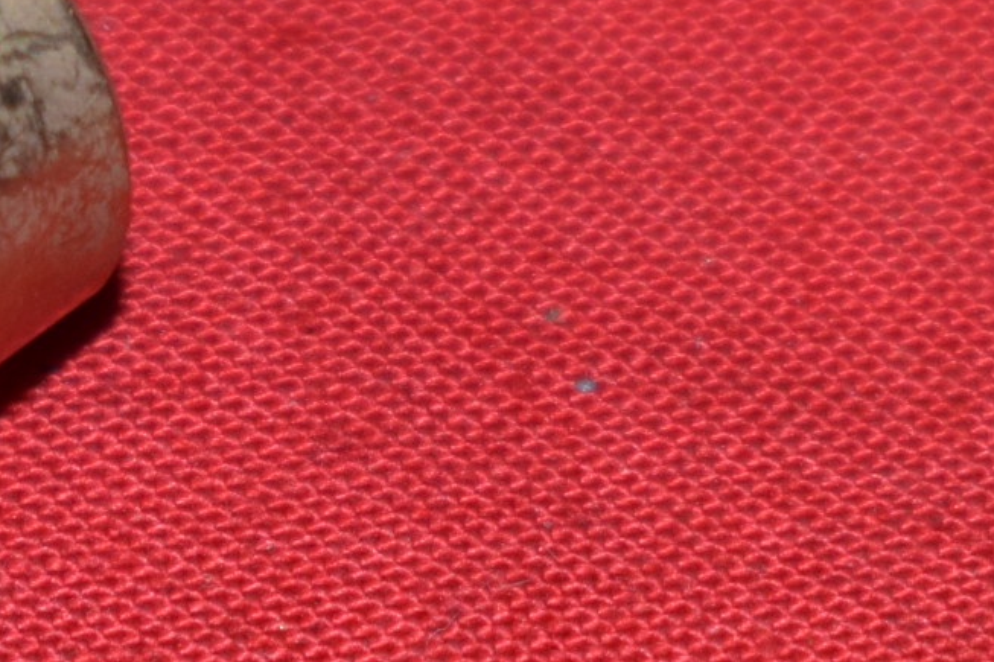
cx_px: -306
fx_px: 10442
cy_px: 361
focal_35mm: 378
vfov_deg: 3.6
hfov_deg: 5.4
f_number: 5.6
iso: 400
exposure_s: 1/30
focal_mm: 55
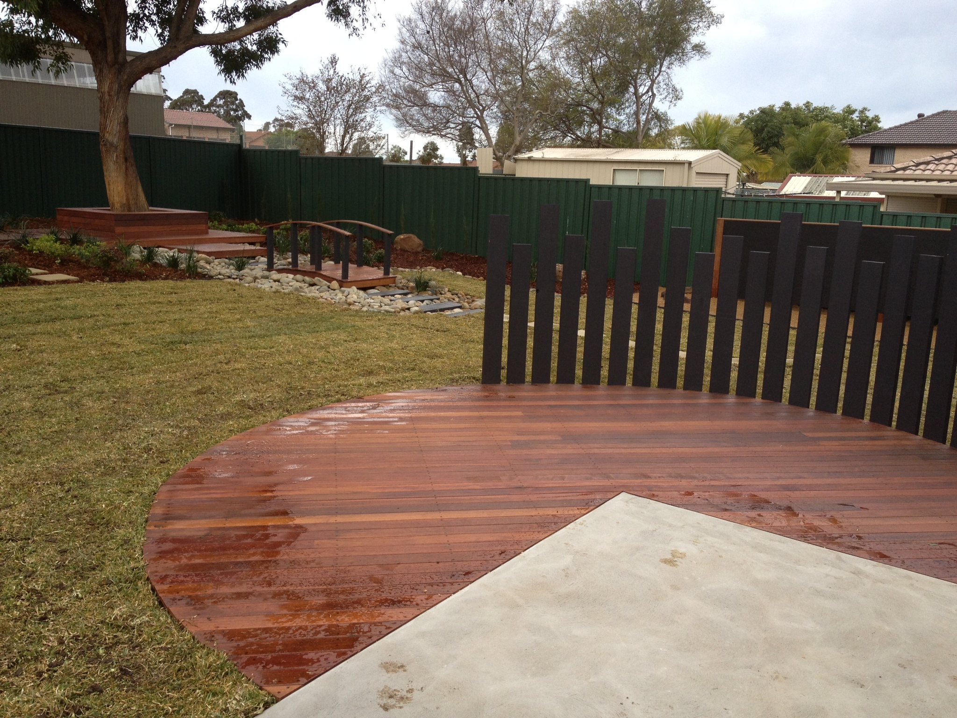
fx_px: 968
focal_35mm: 35
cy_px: 359
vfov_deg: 40.7
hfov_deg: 52.6
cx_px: 478
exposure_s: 1/476
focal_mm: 4.28
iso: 64
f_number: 2.4
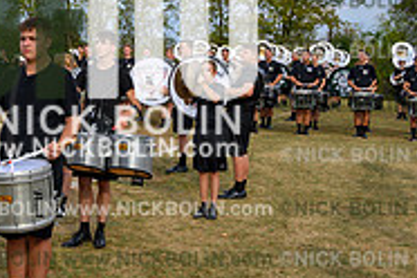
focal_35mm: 75
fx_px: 869
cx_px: 99
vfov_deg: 18.0
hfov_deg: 26.6
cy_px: 52
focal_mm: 24
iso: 200
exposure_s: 1/1600
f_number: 4.5
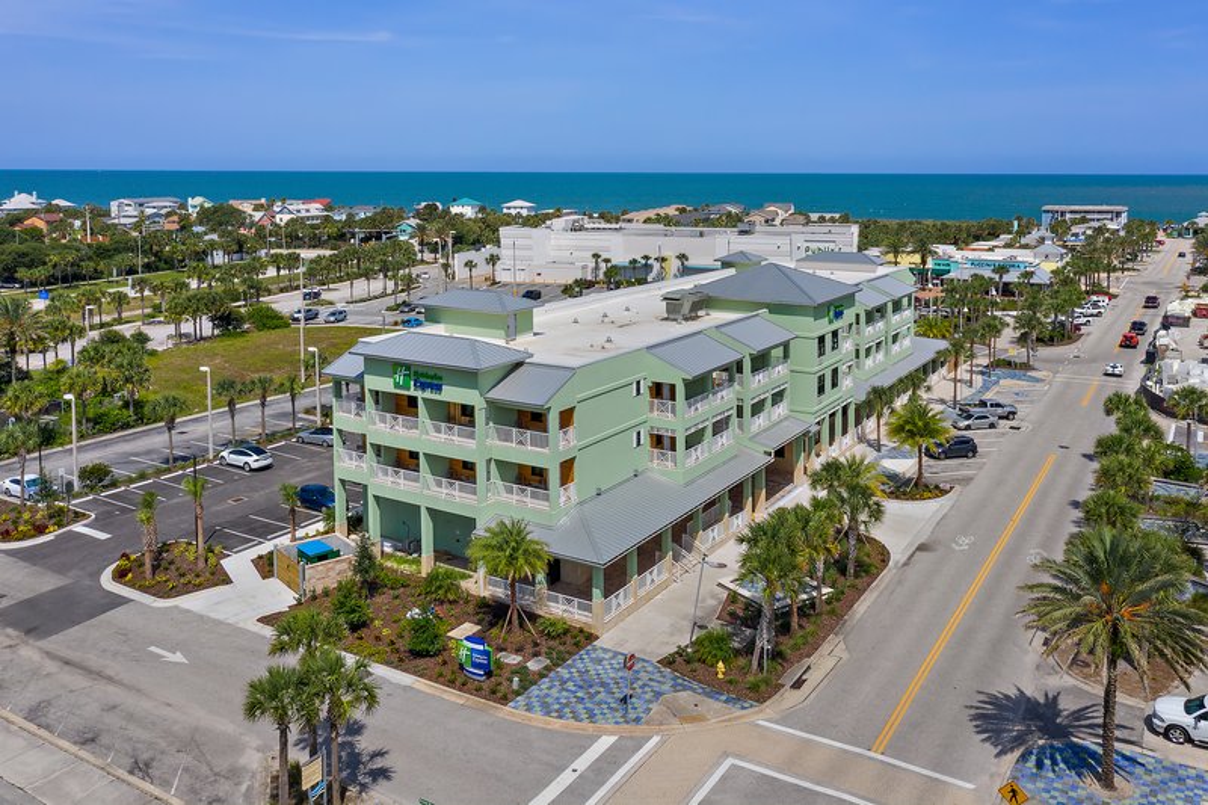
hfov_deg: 65.5
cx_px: 604
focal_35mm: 28
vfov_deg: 46.4
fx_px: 939
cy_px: 402
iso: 100
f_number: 7.1
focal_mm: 10.26
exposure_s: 1/320
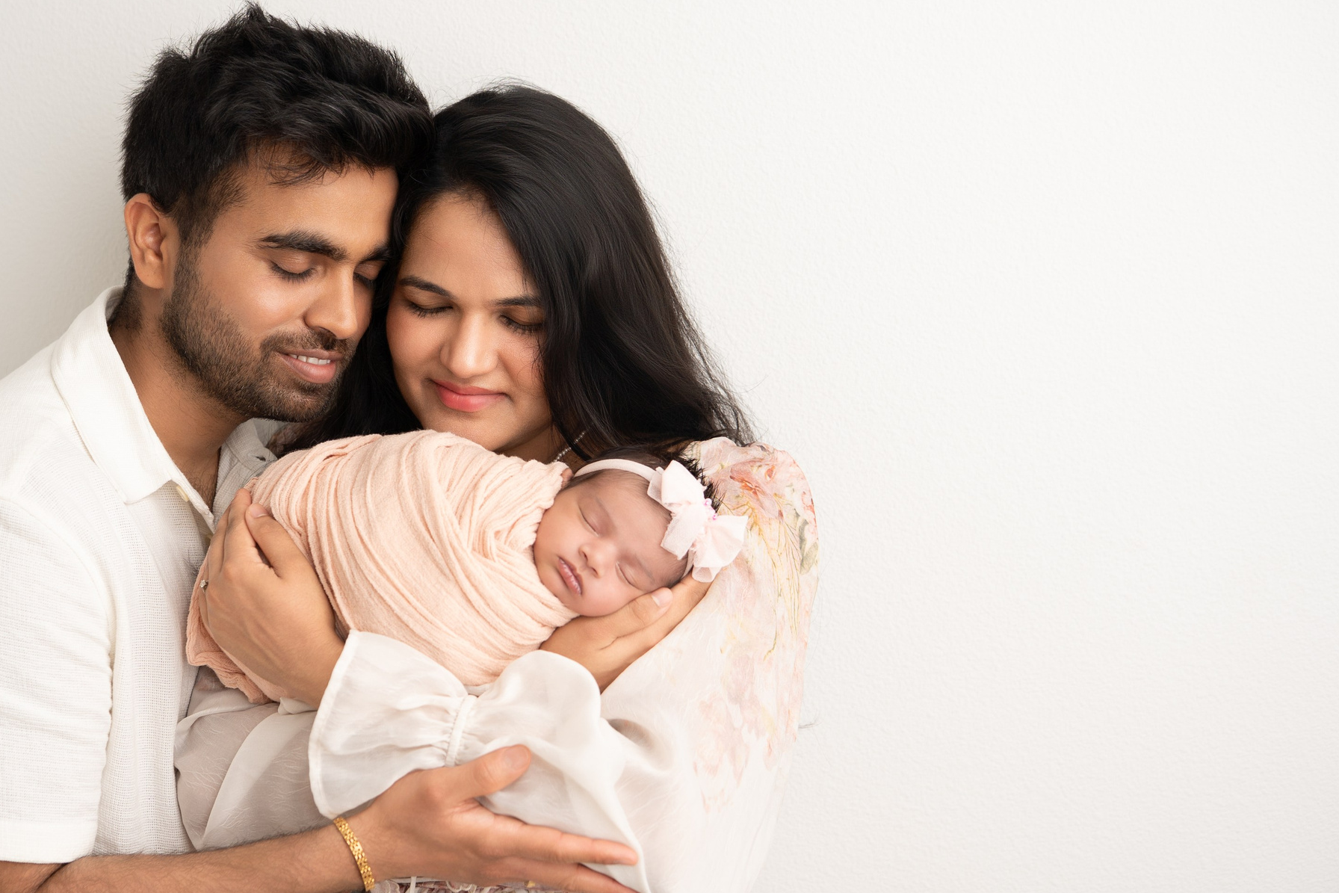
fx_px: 1860
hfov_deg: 39.3
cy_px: 499
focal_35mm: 50
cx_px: 489
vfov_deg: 27.0
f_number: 2.8
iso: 125
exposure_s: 1/200
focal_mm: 35
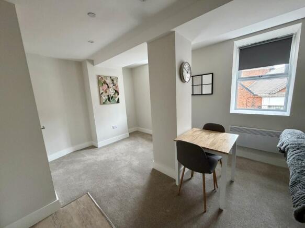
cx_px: 152
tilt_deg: -9.2
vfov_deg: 85.7
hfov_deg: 102.1
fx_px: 123
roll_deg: +3.3
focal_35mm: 14
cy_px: 114
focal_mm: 2.22
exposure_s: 1/100
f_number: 2.2
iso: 250
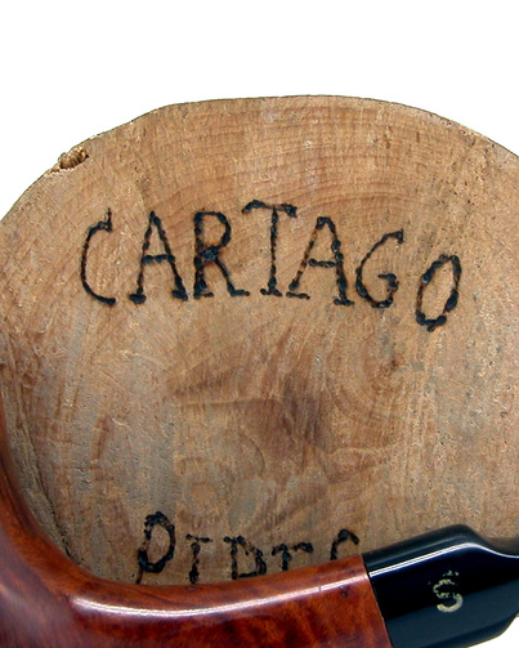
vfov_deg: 13.6
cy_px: 334
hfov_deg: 10.9
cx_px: 296
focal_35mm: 142
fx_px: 2724
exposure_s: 1/97
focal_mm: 15.7
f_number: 3.6
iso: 100
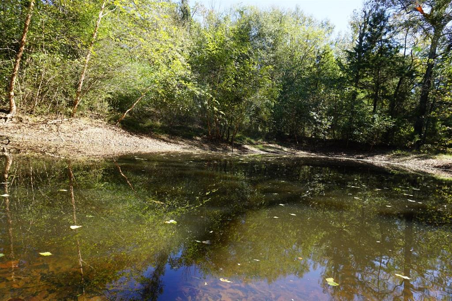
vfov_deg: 53.1
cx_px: 226
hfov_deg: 73.8
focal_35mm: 24
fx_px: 301
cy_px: 150
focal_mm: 16
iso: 100
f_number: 6.3
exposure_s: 1/80
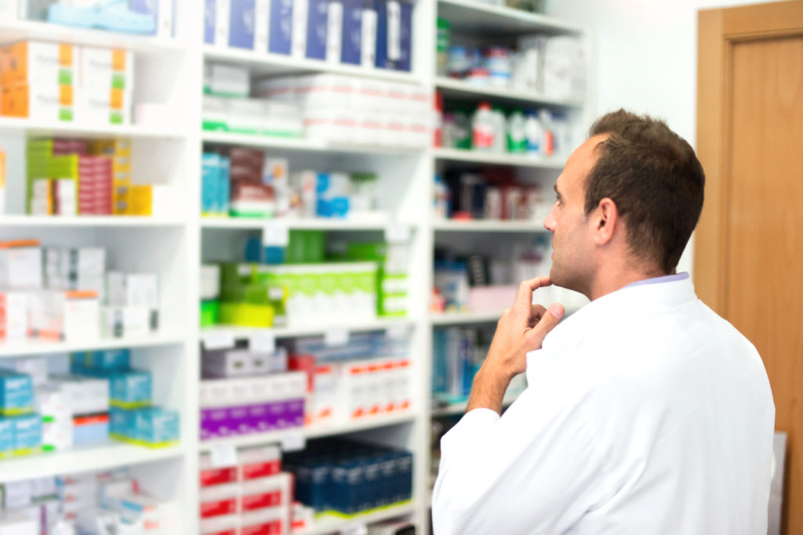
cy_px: 268
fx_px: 1115
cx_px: 402
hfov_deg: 39.6
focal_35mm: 50
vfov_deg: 27.0
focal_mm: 50
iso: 800
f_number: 1.4
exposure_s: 1/160
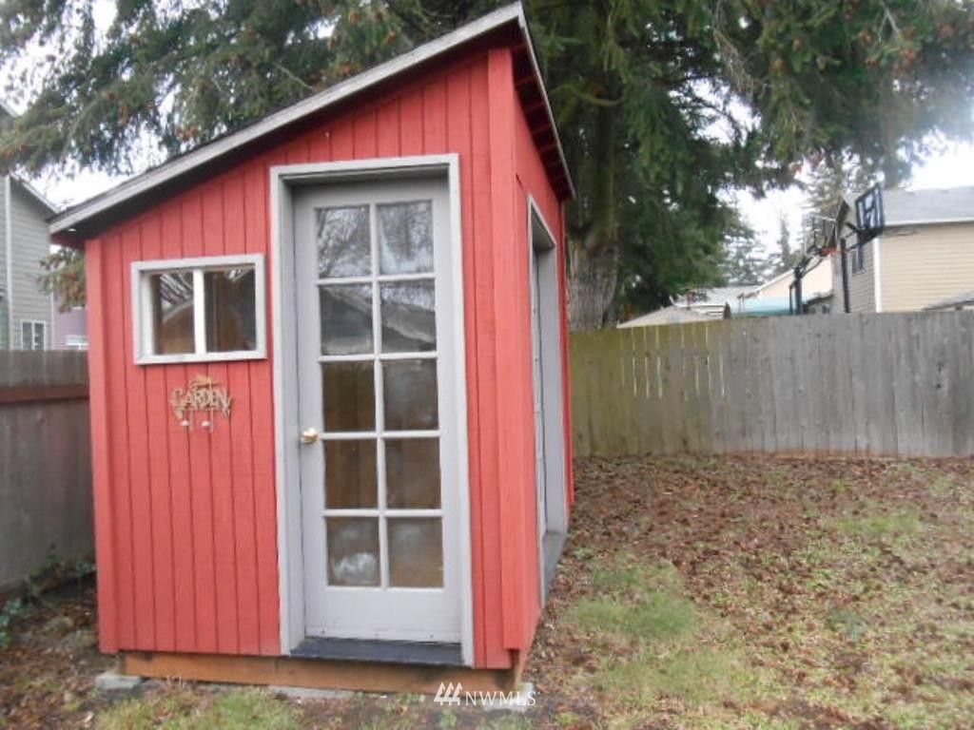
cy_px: 365
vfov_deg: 53.1
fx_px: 732
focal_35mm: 26
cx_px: 487
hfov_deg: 67.3
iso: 800
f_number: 3.4
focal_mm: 4.7
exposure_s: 1/200
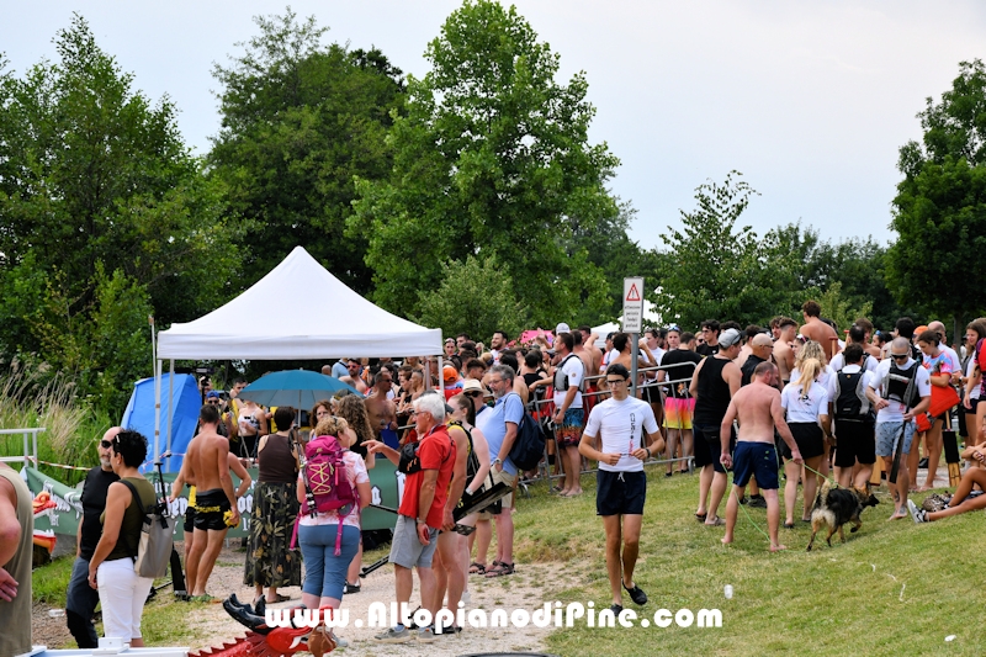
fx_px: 2464
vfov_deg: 15.2
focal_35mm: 90
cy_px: 328
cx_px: 493
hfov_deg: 22.6
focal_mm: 60
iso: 140
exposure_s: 1/250
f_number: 8
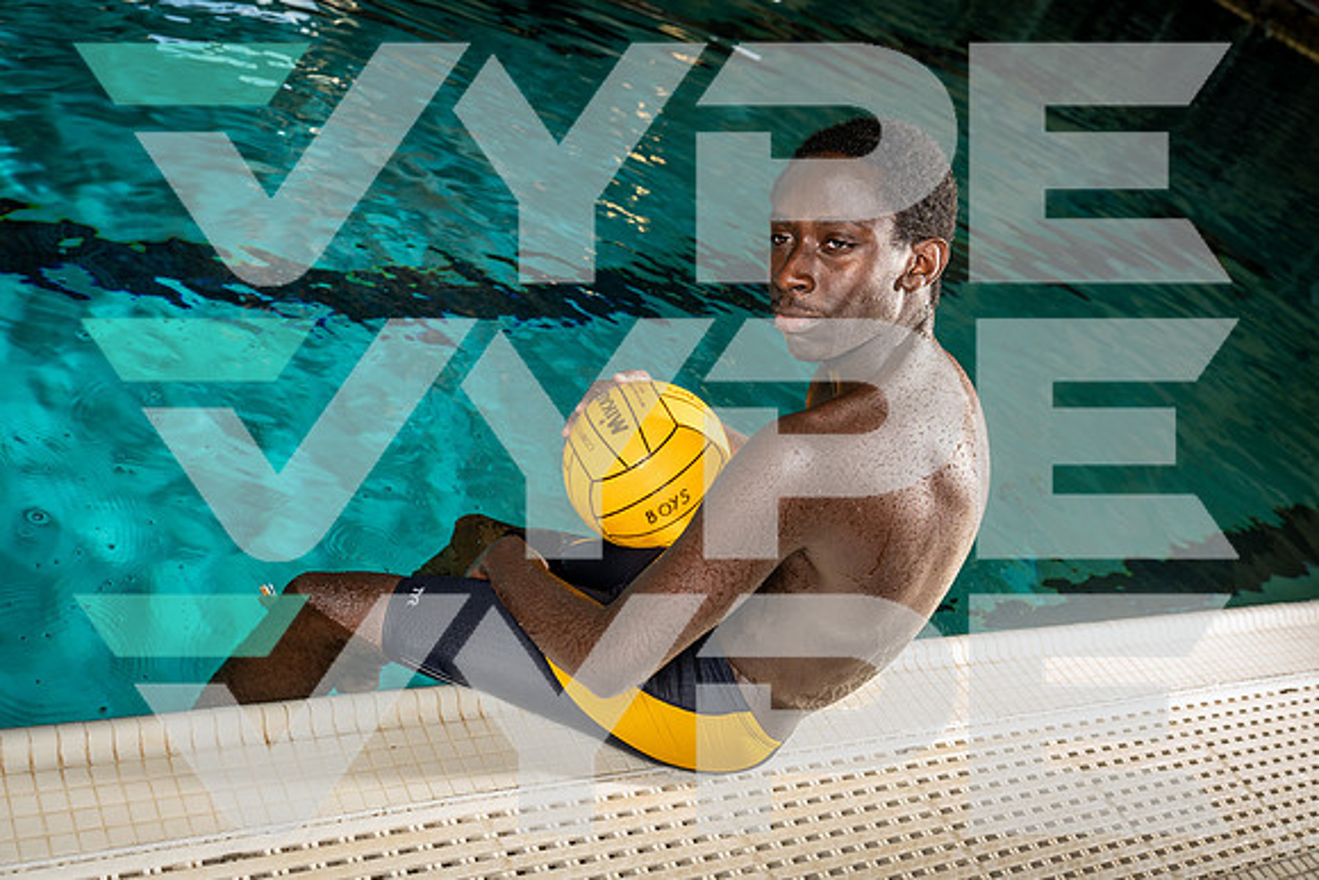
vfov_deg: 35.1
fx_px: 1393
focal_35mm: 38
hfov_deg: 50.7
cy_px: 440
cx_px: 660
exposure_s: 1/250
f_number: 5.6
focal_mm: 38
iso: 640
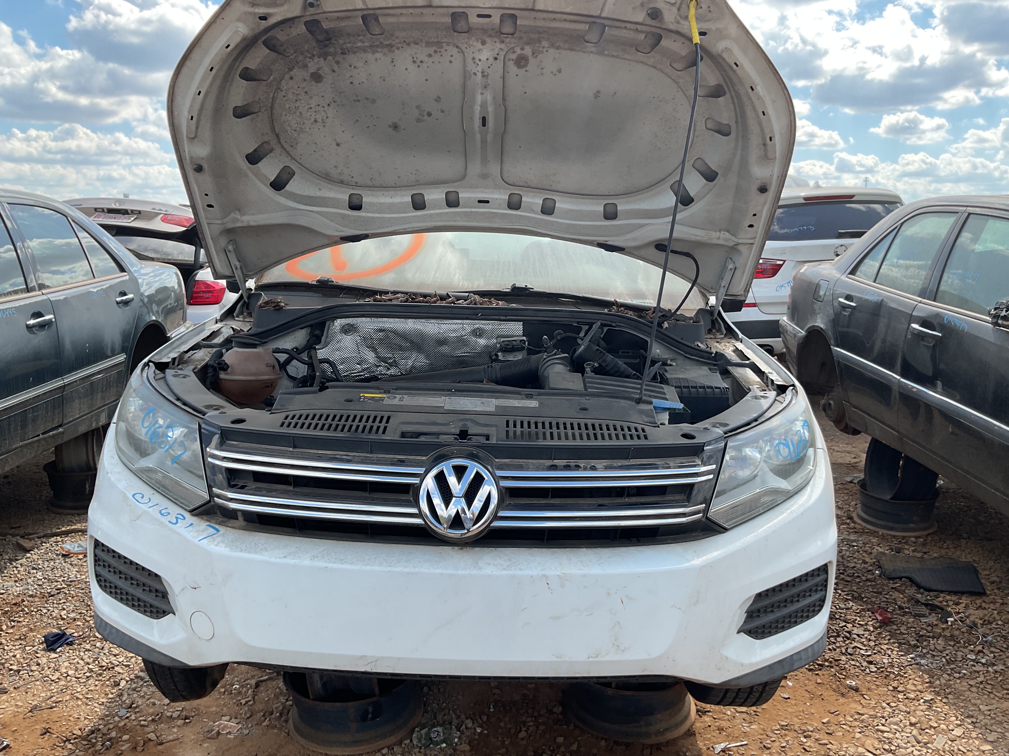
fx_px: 845
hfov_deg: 61.7
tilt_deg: -11.4
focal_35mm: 29
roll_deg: +1.4
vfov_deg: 48.2
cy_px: 378
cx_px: 504
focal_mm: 3
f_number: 1.8
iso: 16
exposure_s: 1/599
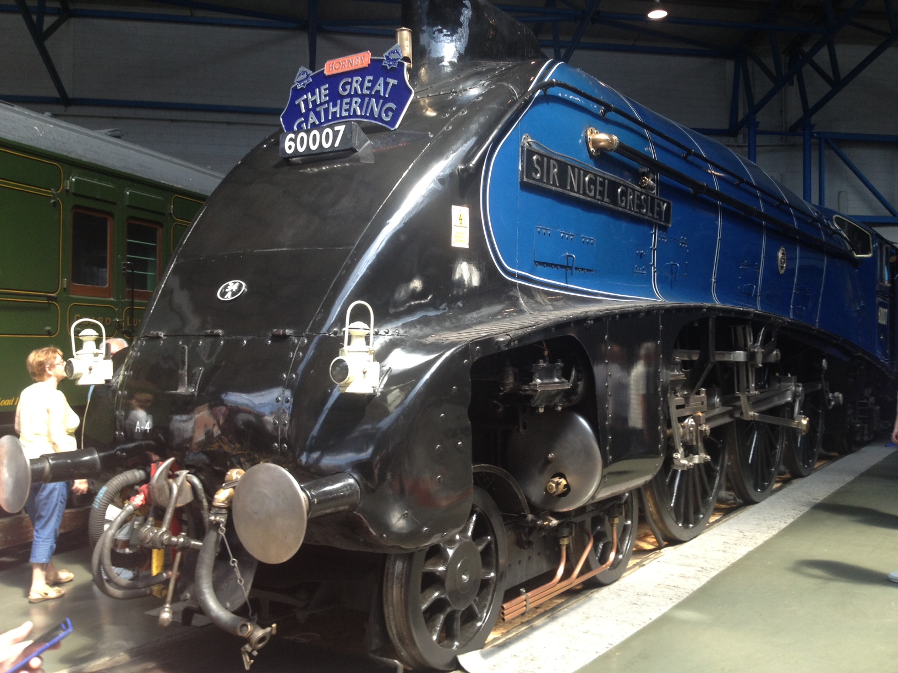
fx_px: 908
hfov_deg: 52.6
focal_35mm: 35
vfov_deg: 40.7
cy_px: 336
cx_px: 449
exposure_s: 1/50
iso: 64
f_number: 2.4
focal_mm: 4.28
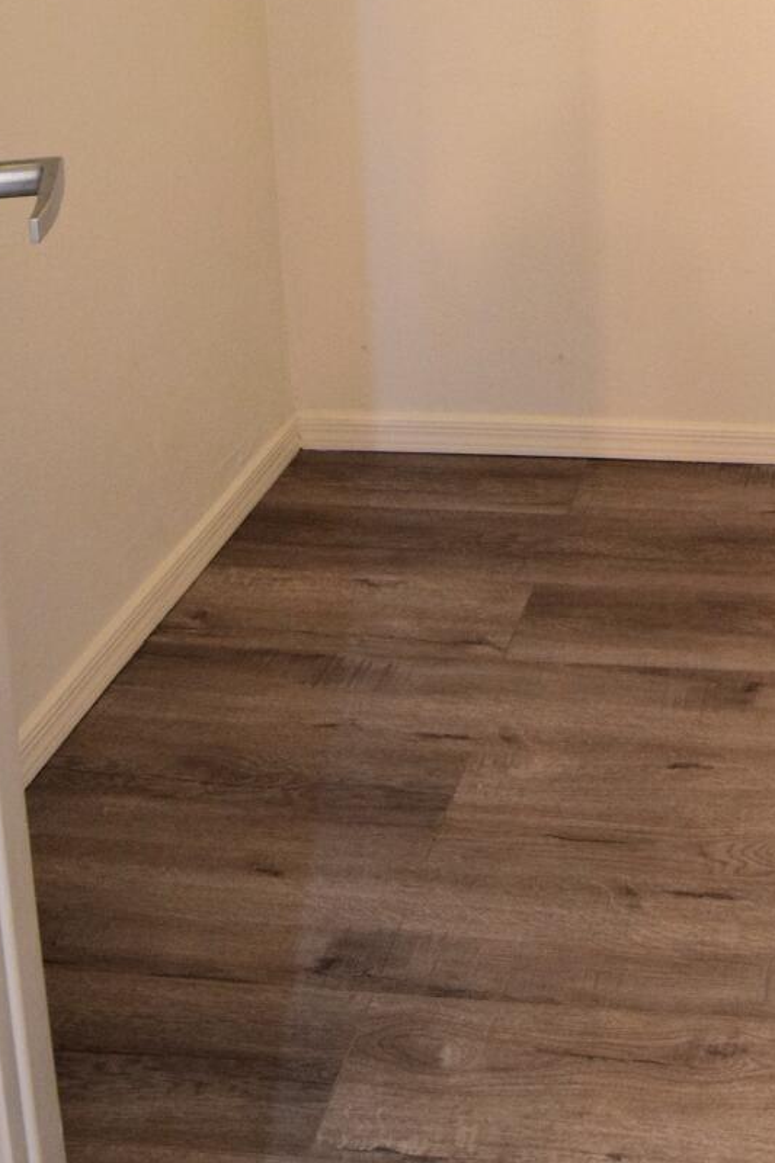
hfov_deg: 27.6
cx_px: 830
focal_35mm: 45
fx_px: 1454
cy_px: -33
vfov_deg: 38.1
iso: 1100
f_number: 7.1
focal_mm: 12
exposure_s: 1/60
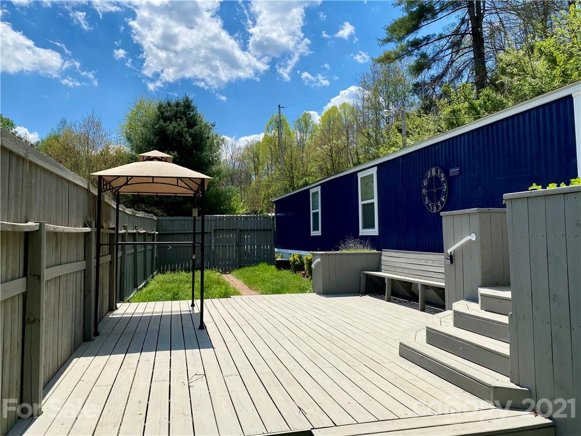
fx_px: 436
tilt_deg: +3.7
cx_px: 290
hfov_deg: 67.3
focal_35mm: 26
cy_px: 218
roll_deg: -0.6
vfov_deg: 53.1
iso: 32
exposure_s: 1/3731
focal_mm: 4.25
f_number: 1.8
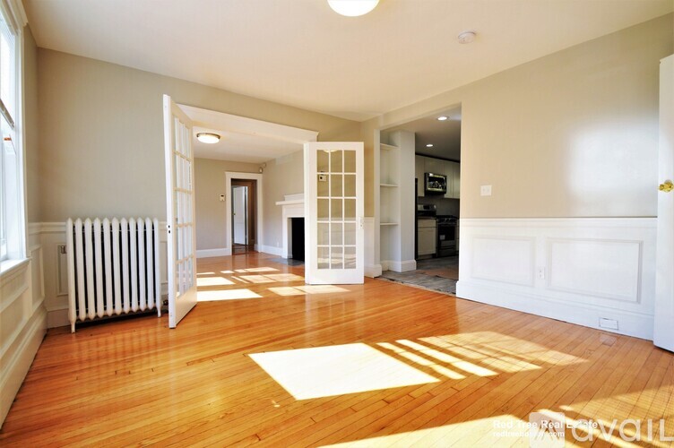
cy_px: 224
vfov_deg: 77.2
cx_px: 337
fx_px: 281
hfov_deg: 100.4
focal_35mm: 15
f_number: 5.6
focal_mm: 10
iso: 125
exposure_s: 1/125
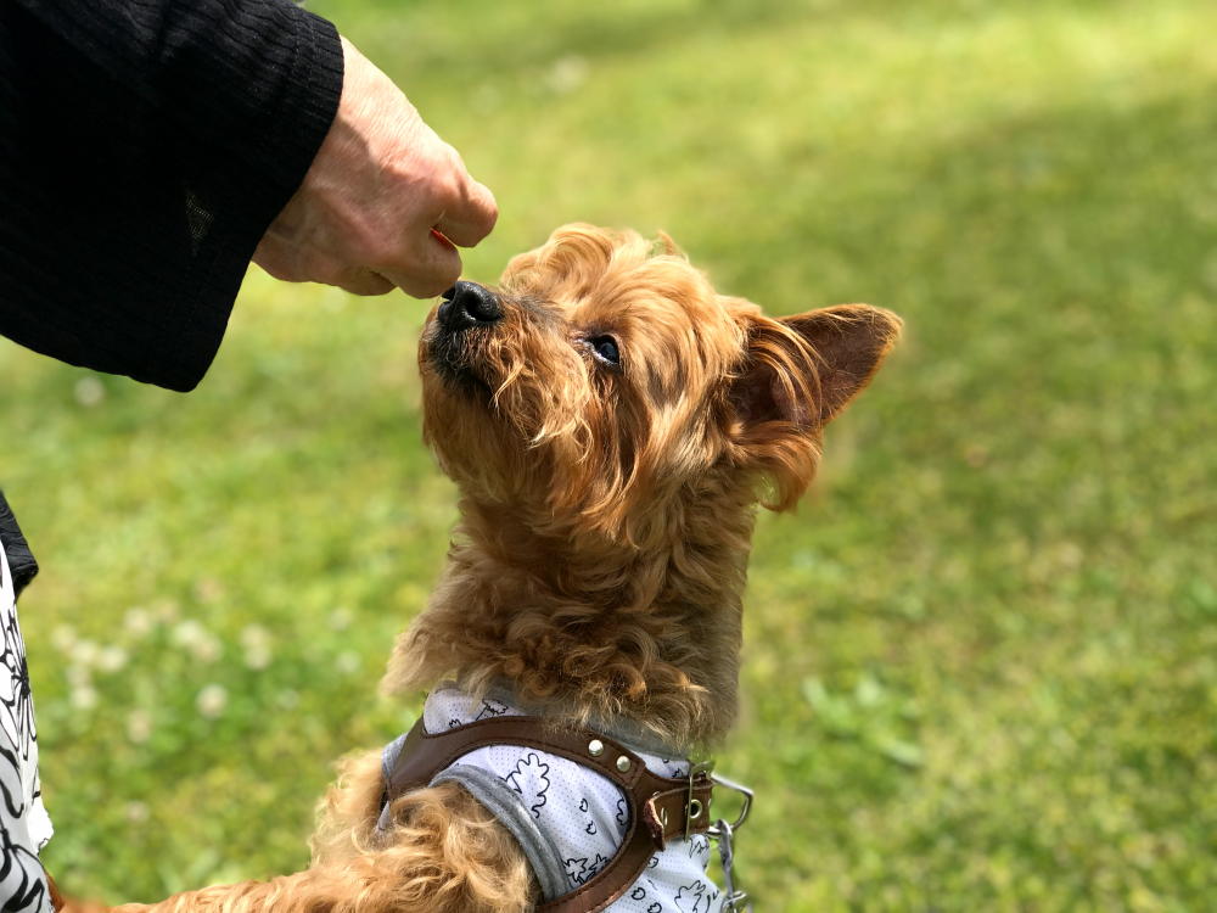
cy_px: 456
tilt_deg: -23.3
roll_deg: +7.9
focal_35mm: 57
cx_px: 608
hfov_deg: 33.8
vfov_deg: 25.7
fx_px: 2004
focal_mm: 6.6
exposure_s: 1/523
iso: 20
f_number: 2.8
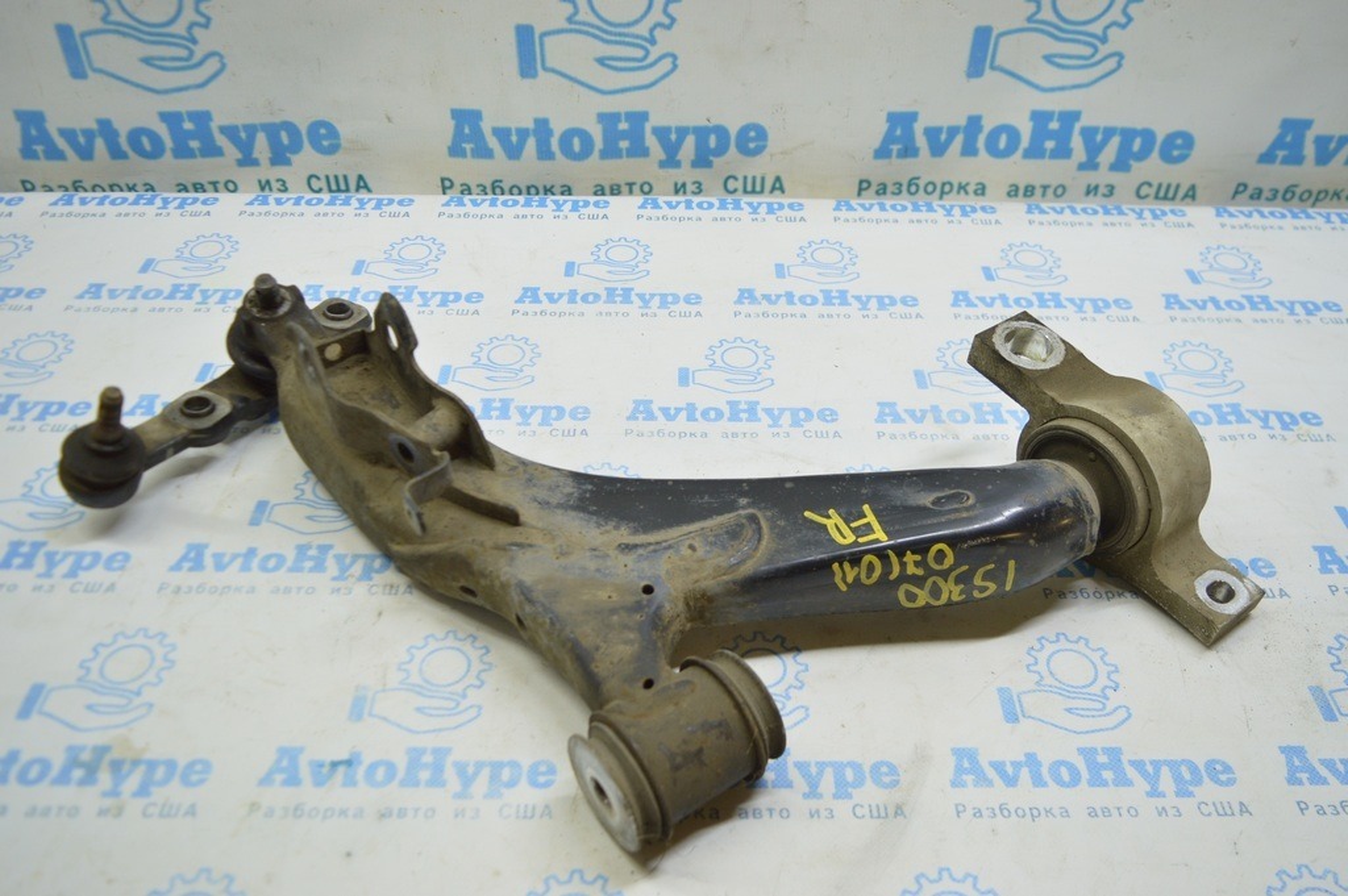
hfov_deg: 62.0
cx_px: 674
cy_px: 448
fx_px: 1122
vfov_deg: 43.5
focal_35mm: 30
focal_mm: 20
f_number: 3.5
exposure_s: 1/60
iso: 400
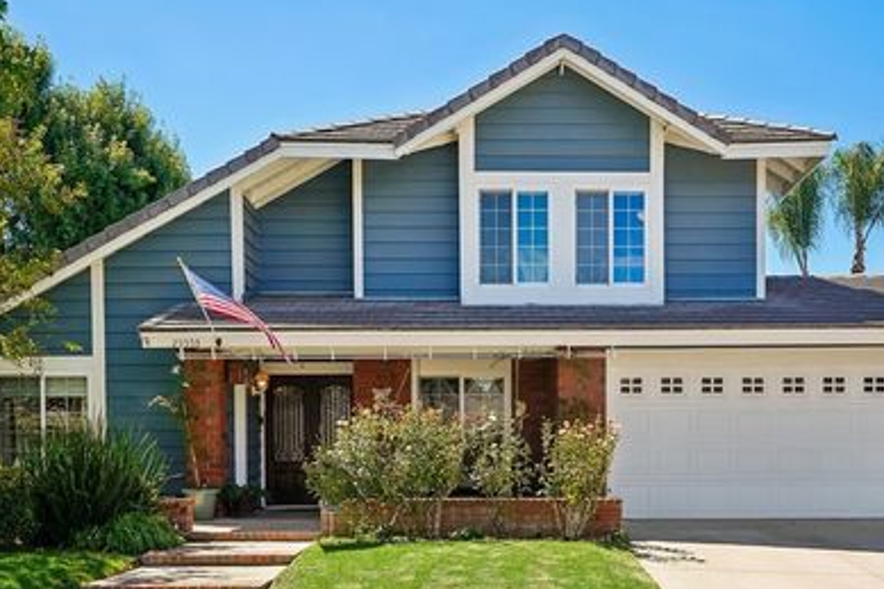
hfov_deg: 52.9
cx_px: 509
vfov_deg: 36.8
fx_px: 884
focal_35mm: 36
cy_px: 338
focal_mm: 28
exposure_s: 1/500
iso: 400
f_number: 8
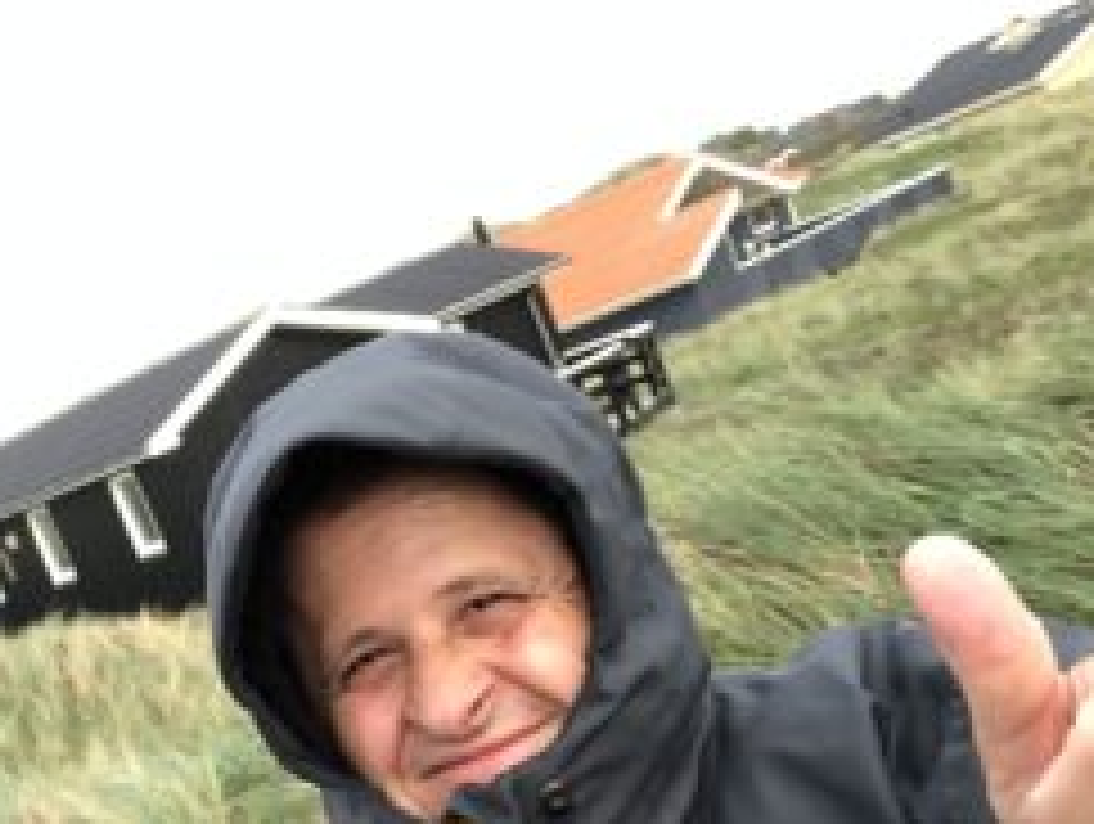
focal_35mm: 70
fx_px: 2216
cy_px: 865
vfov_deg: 20.3
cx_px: 185
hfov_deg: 27.1
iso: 64
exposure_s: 1/120
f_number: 2.2
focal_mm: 2.87
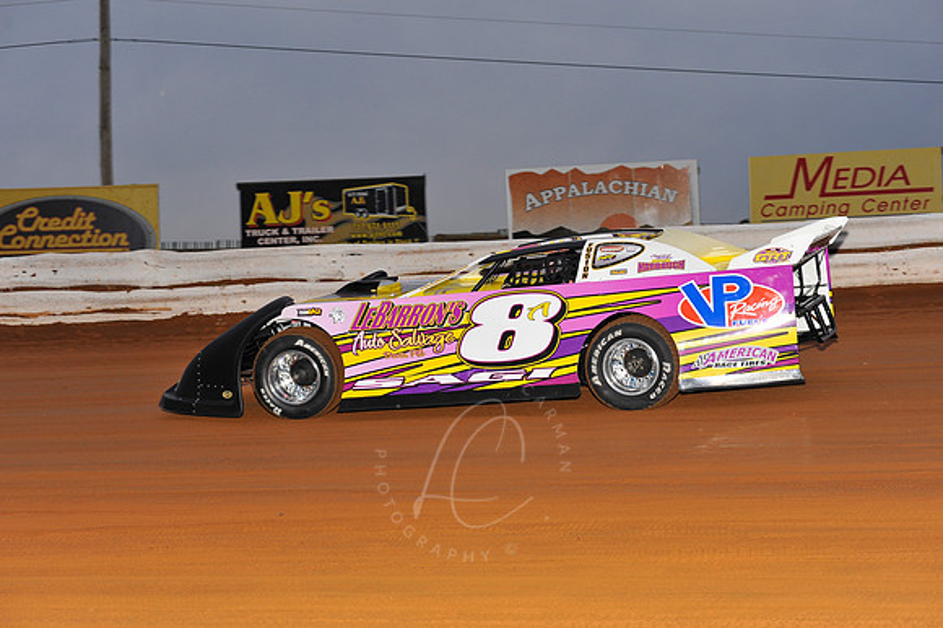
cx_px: 472
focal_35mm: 92
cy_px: 314
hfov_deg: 22.2
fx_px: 2408
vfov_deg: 14.8
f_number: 5.6
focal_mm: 92
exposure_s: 1/250
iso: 500
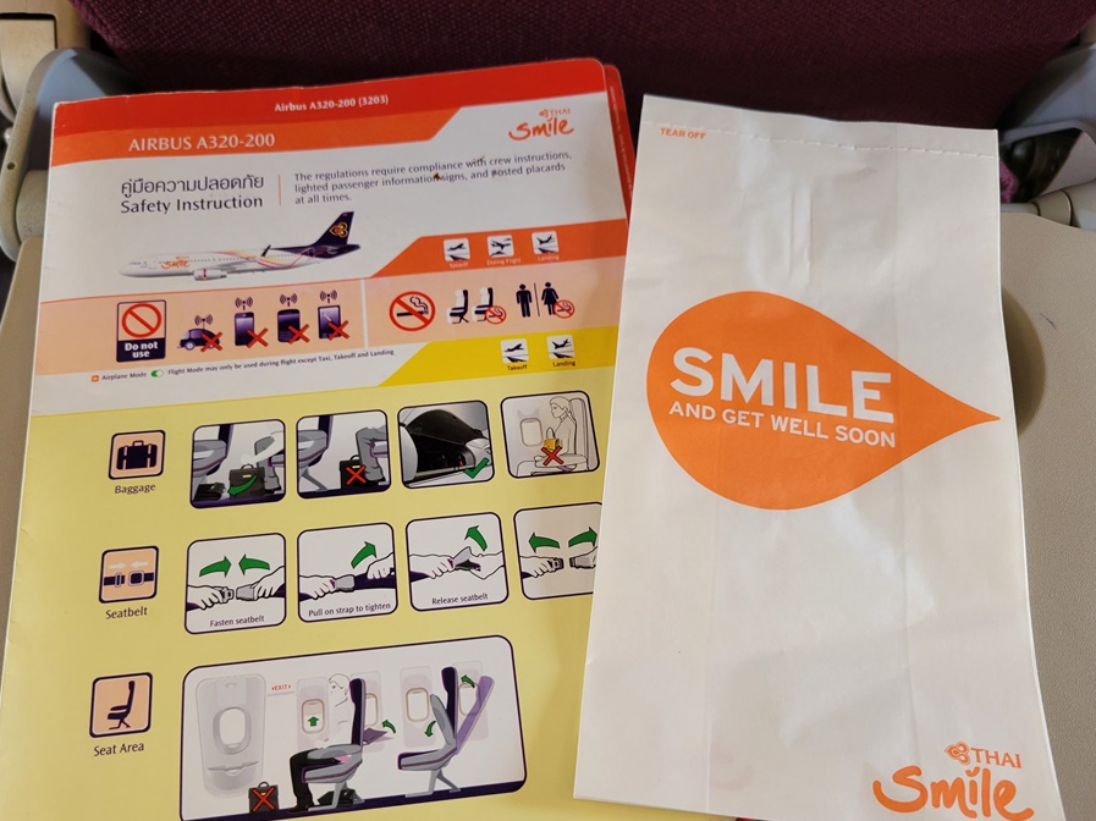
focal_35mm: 29
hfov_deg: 61.7
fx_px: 918
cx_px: 527
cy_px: 457
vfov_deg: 48.1
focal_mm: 5.4
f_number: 1.8
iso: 160
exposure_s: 1/60
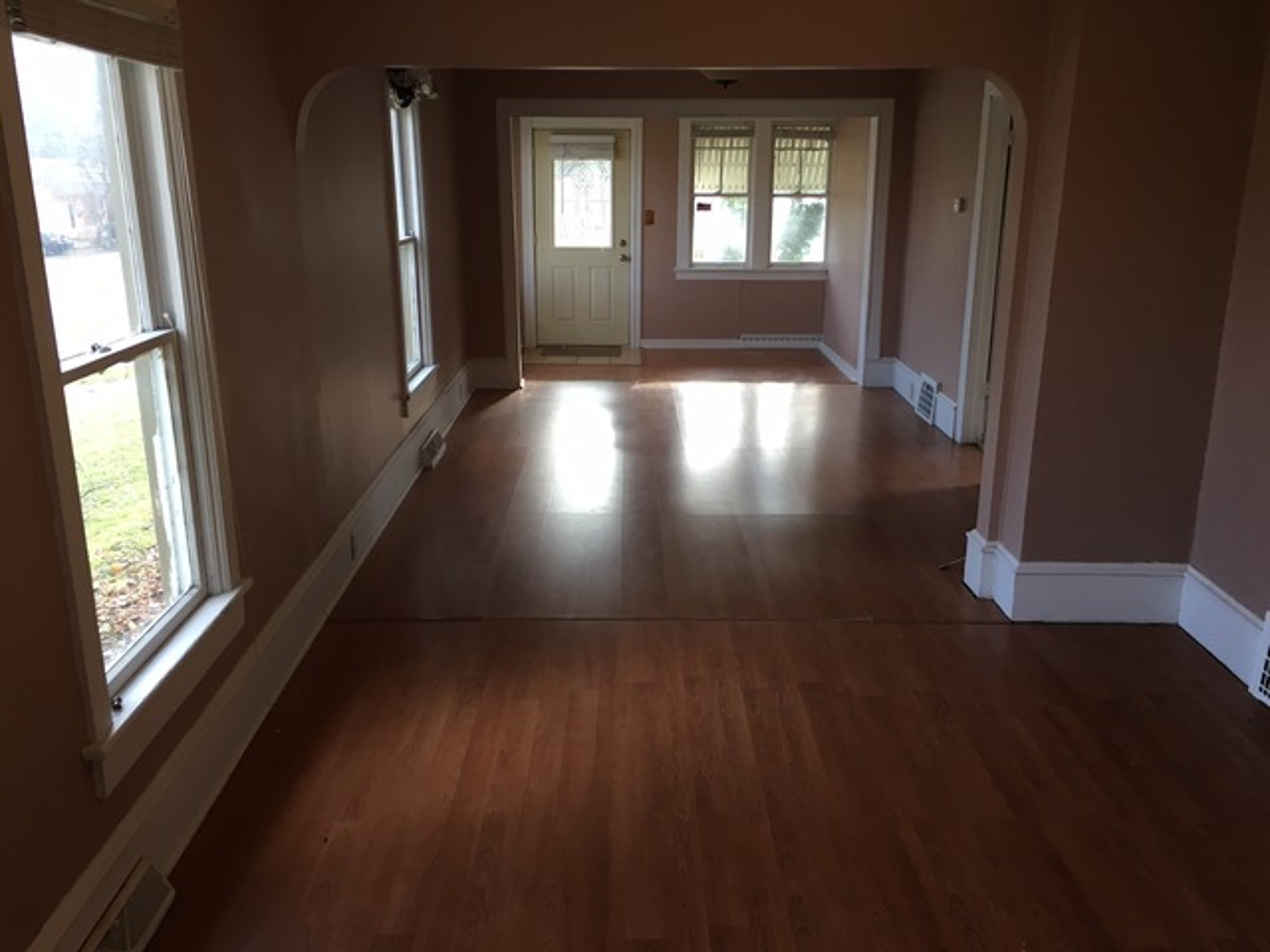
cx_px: 635
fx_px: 1064
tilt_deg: -14.6
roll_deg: -0.5
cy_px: 476
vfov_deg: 48.2
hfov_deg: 61.7
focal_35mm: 29
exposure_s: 1/40
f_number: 2.2
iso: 25
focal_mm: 4.15
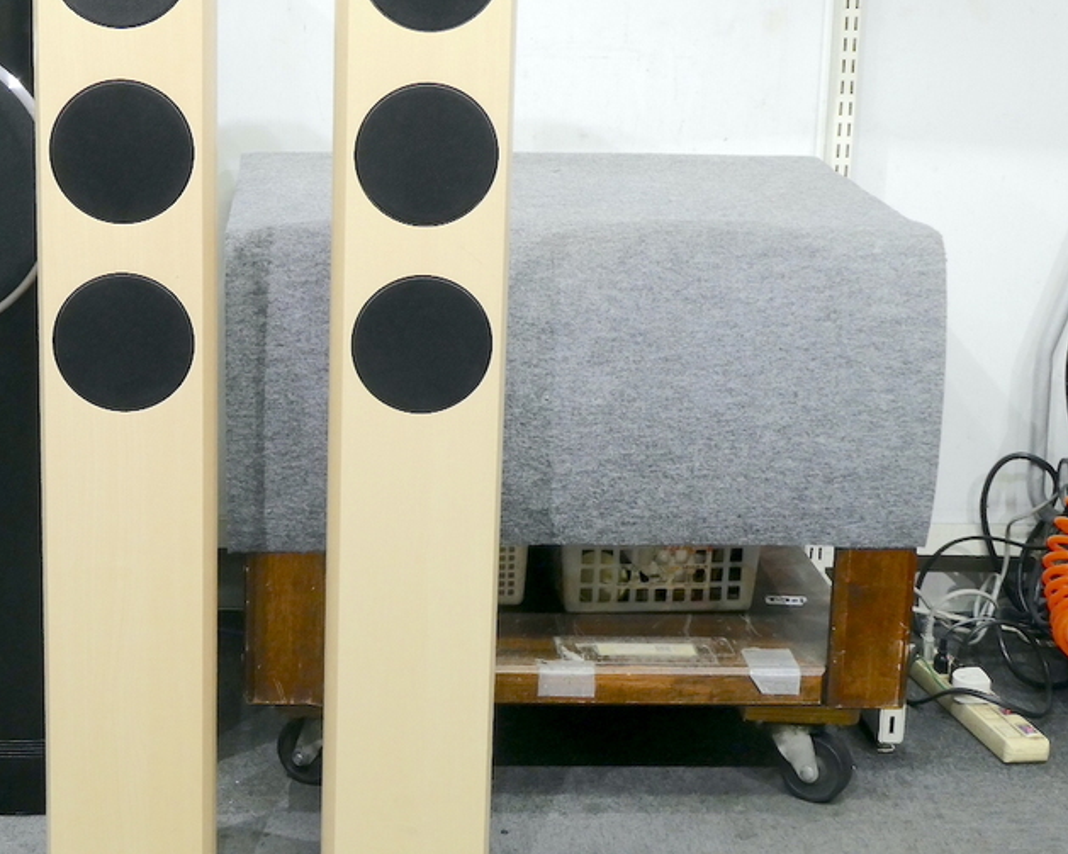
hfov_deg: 26.8
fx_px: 2212
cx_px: 272
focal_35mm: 70
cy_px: 379
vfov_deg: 21.8
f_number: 4
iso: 200
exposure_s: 1/10
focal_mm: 8.4
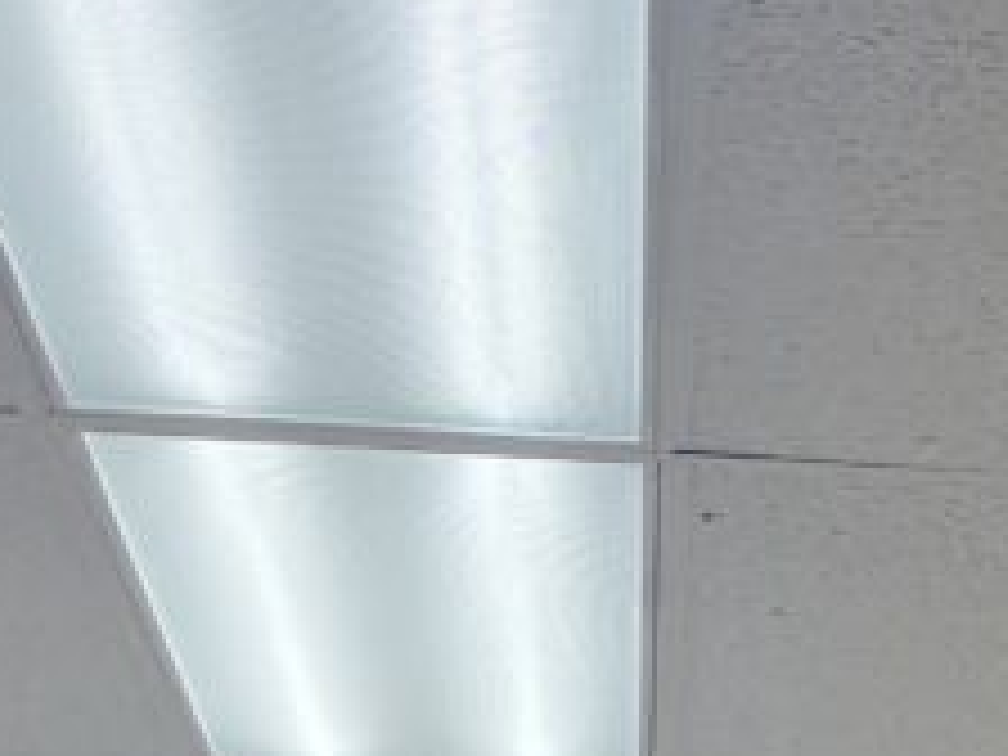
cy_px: 1112
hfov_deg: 16.1
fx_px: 3465
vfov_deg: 11.9
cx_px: 1125
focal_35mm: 119
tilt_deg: +11.4
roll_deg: -0.2
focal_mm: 5.1
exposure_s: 1/125
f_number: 1.6
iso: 64
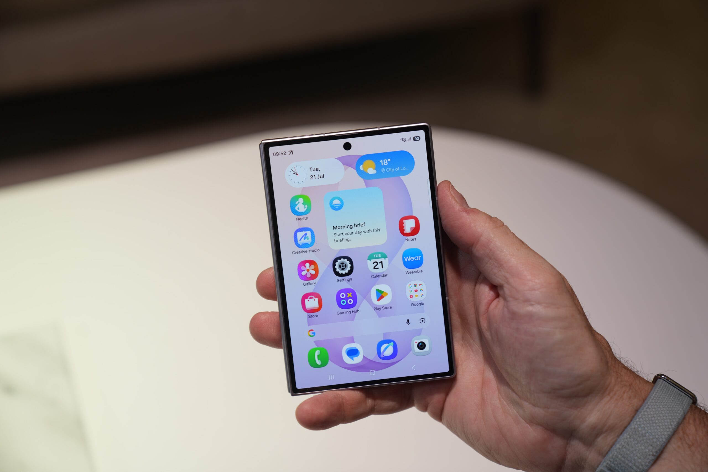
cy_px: 236
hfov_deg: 28.8
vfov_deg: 19.5
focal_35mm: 70
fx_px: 1377
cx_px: 354
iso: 100
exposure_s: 1/80
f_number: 3.5
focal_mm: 70
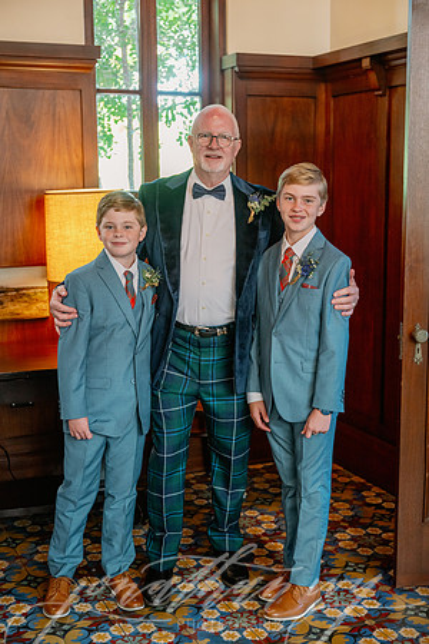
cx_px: 214
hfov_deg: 28.1
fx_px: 858
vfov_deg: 41.1
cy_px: 322
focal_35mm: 48
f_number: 2.8
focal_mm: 48
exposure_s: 1/100
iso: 1250
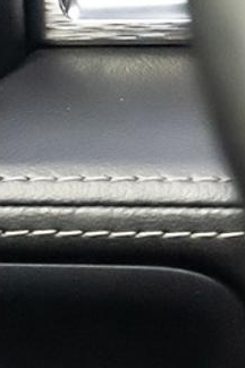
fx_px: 4235
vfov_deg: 5.0
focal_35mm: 414
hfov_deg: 3.3
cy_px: 410
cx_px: -45
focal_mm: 50
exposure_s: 1/50
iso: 12800
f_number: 4
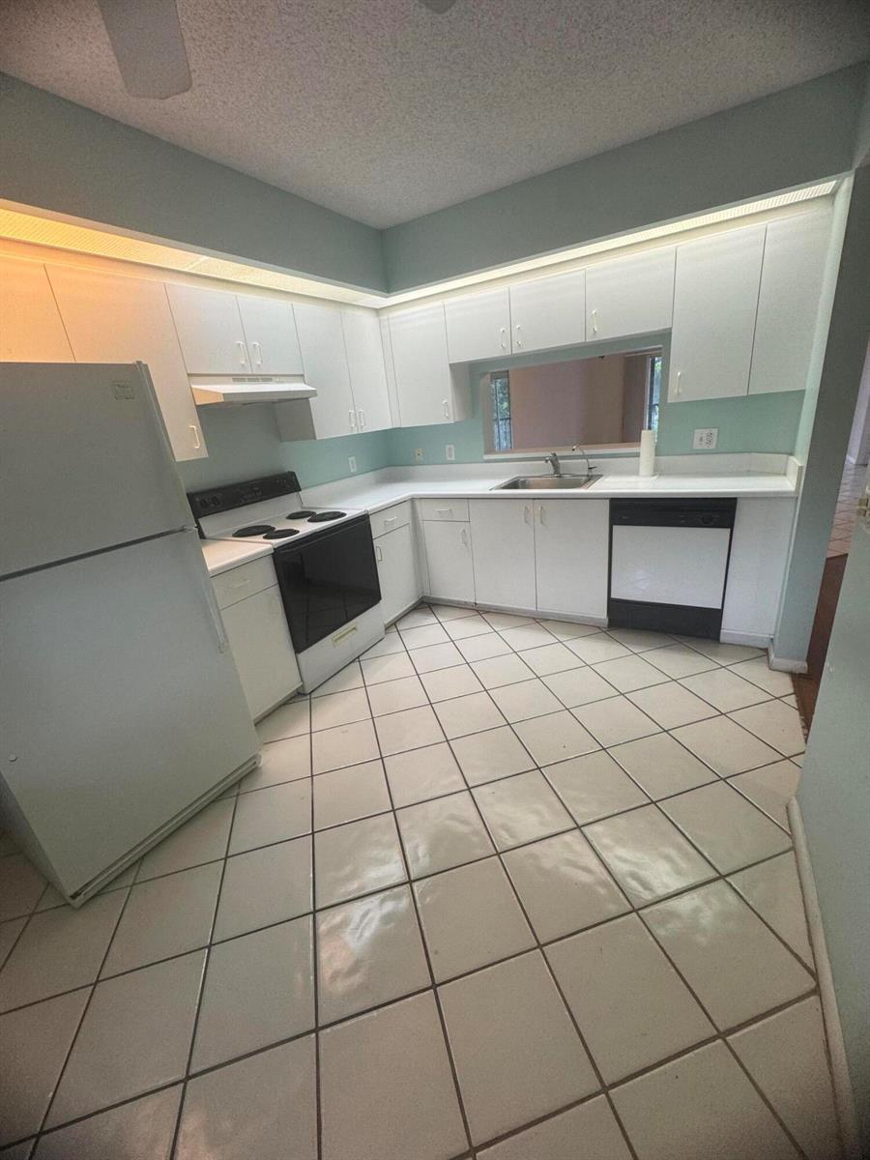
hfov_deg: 85.7
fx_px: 469
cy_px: 580
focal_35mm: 14
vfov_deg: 102.1
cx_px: 435
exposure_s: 1/120
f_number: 2.2
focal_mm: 2.22
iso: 125
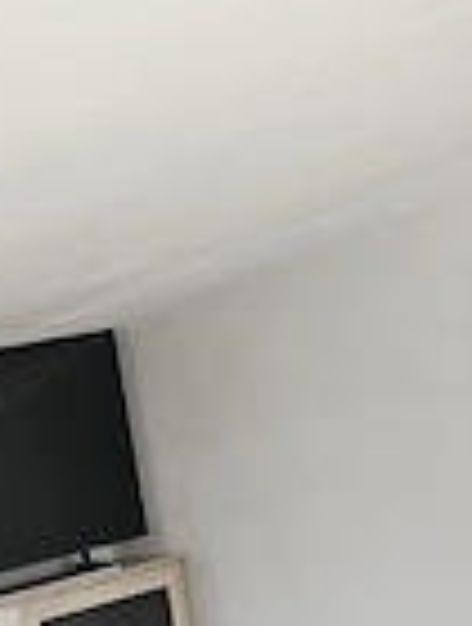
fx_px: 1194
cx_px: -184
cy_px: 743
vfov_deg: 26.3
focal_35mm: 66
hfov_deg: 20.0
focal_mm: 6.3
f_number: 1.7
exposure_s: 1/192
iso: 160
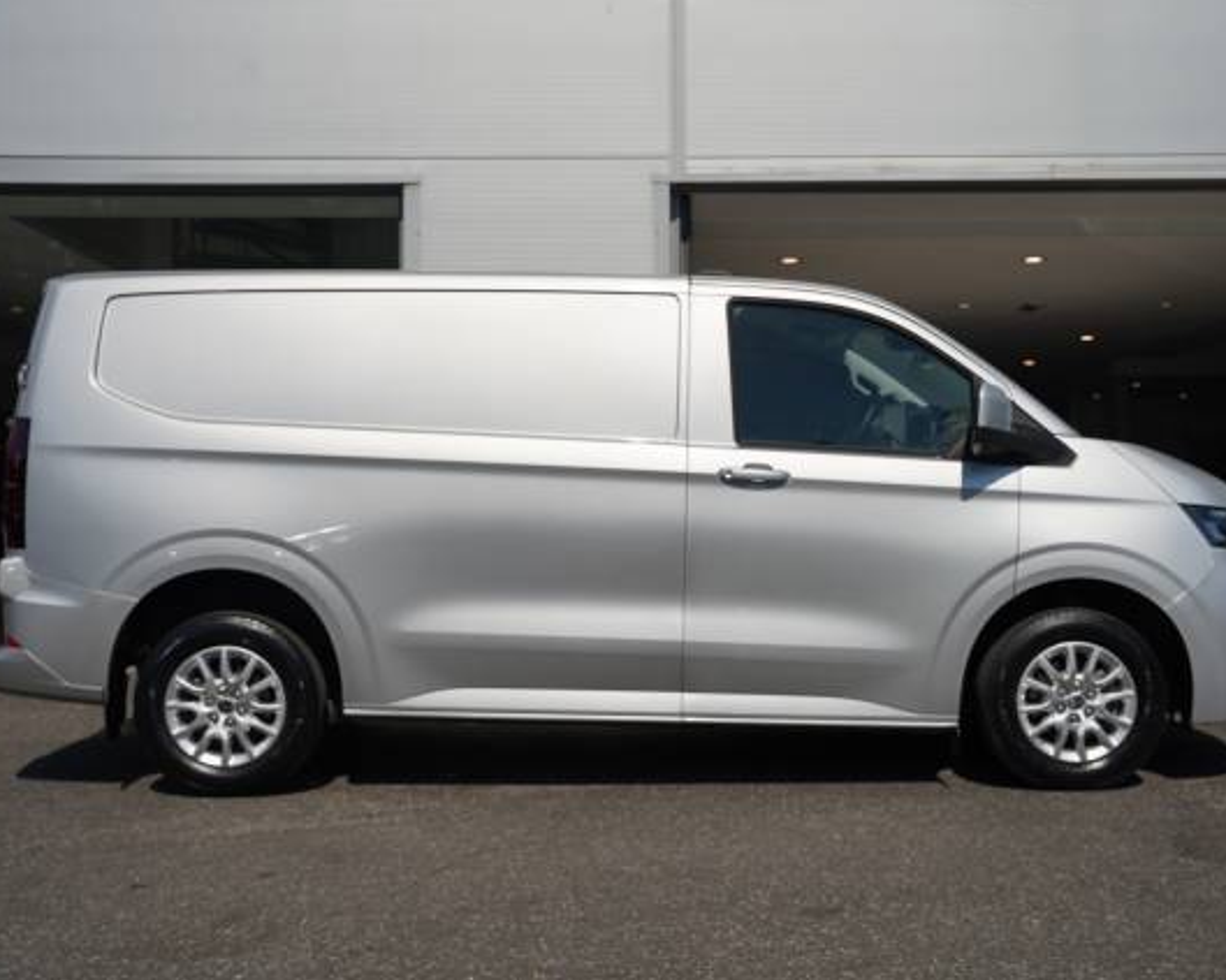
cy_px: 489
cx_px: 640
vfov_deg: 35.0
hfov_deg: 43.1
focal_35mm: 43
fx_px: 1553
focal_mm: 37.7
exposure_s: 1/1000
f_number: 4.5
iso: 100
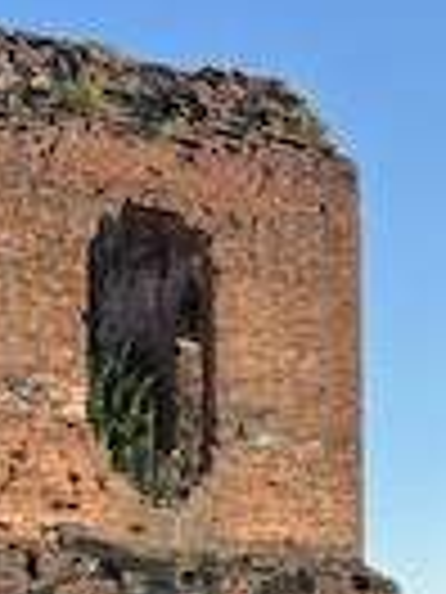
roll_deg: +0.4
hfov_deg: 18.5
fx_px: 1357
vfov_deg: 23.4
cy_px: 630
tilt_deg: +3.8
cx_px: 347
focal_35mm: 79
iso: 50
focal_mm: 5.7
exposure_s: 1/1395
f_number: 1.5
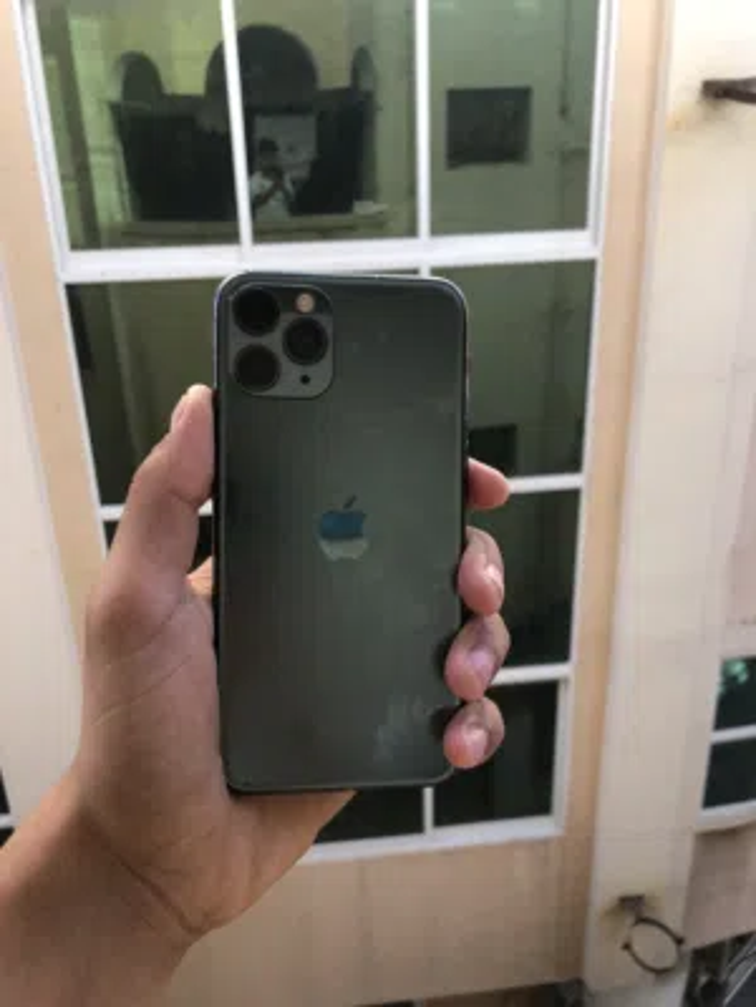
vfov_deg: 63.4
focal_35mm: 28
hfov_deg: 49.7
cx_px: 378
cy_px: 504
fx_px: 815
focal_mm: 4
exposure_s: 1/152
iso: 20
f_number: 1.8
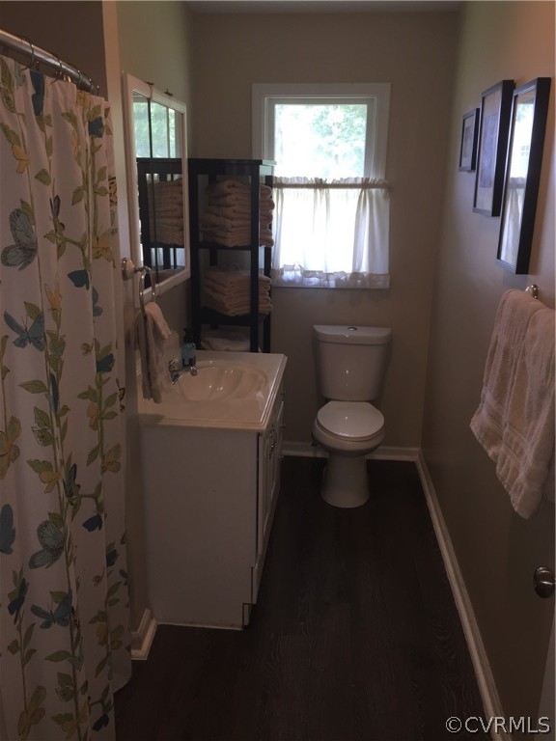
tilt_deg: -15.3
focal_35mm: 29
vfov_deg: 61.7
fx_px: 621
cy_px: 370
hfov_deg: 48.2
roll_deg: -1.3
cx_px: 278
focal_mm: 4.15
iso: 50
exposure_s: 1/30
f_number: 2.2
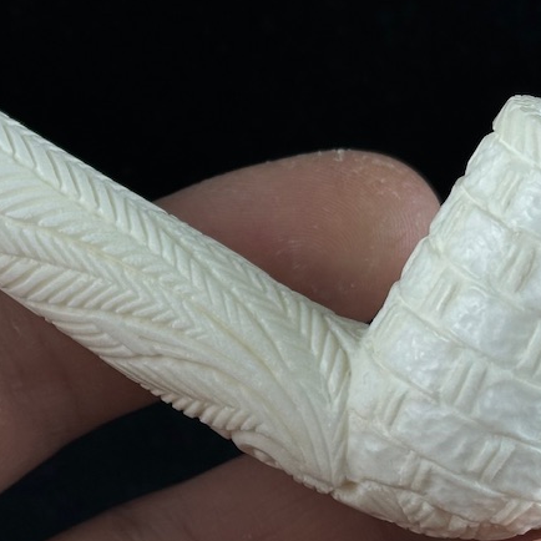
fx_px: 2210
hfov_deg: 13.8
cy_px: 270
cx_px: 32
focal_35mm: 125
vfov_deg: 14.0
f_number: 1.78
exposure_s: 1/704
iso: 64
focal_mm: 6.86
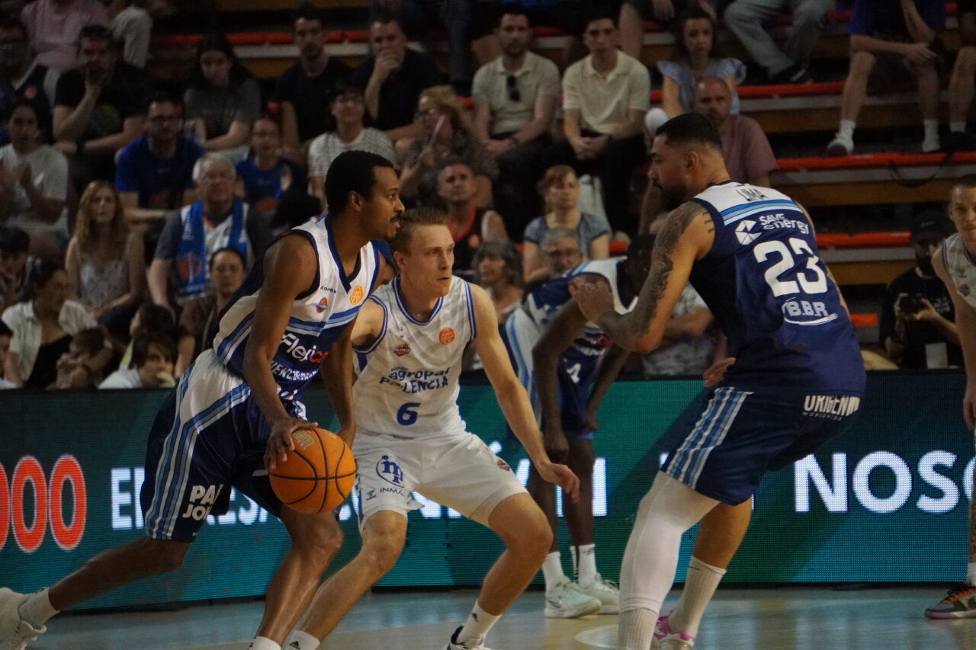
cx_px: 488
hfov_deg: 7.0
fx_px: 7969
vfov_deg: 4.7
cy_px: 325
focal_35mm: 294
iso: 6400
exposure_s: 1/1000
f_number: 6.3
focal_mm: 196
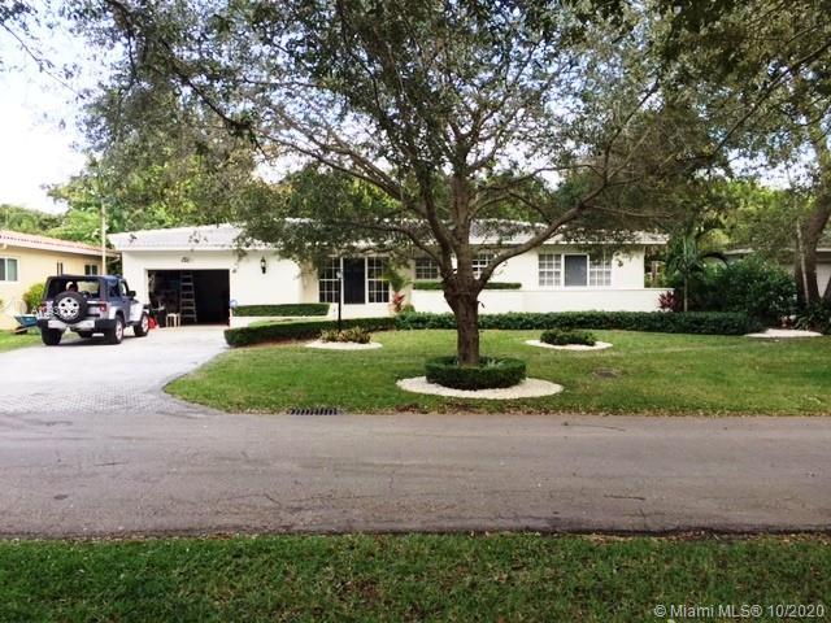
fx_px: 696
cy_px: 312
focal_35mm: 29
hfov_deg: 61.7
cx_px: 416
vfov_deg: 48.2
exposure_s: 1/120
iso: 32
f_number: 2.2
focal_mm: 4.15
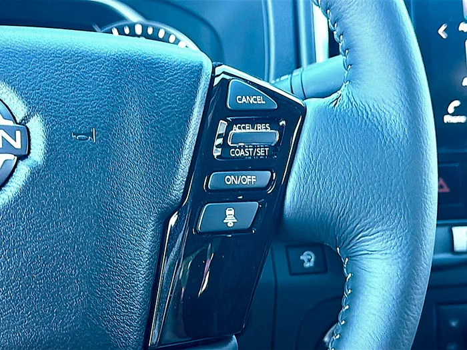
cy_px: 175
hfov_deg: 41.2
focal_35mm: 46
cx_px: 234
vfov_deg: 31.5
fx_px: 621
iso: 100
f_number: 1.78
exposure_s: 1/145
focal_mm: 6.86
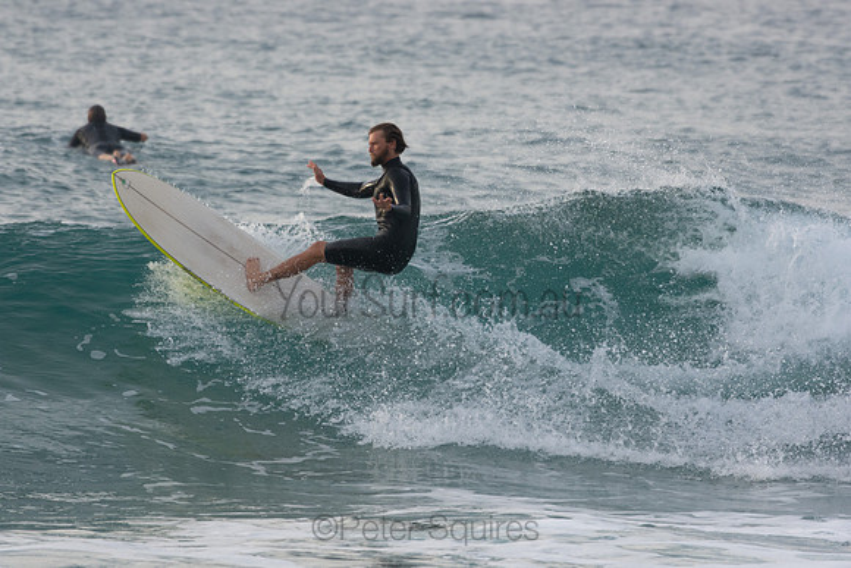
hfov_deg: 3.8
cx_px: 426
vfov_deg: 2.5
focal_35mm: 540
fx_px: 12767
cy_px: 284
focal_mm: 360
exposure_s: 1/1600
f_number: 5.6
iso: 720
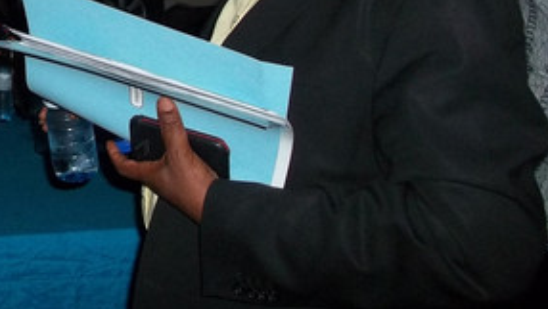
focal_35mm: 78
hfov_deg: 25.4
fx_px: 1134
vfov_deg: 14.9
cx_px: -42
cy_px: -81
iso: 160
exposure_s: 1/30
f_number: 2.9
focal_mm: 5.7
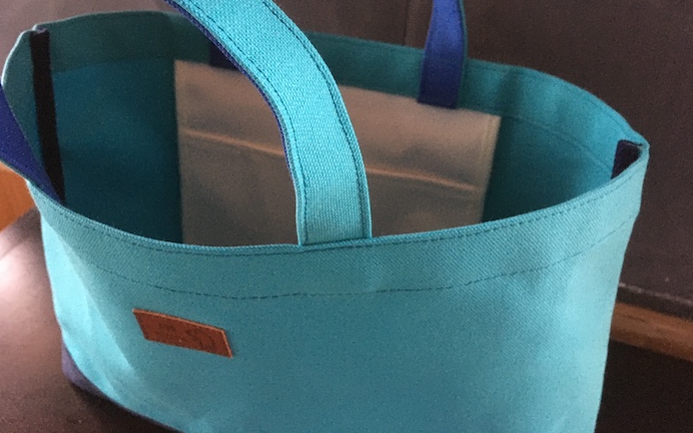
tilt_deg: -36.3
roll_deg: -1.1
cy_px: 172
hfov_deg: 61.2
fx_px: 586
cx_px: 346
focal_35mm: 31
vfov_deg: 40.4
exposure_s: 1/15
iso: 250
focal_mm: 4.15
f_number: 2.2
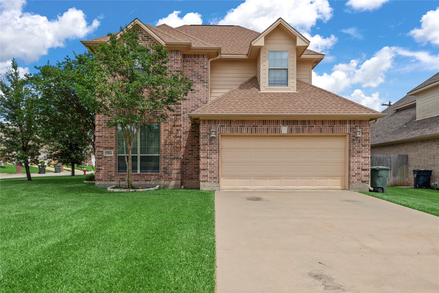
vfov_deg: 51.3
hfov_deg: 71.5
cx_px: 220
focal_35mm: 25
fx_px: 305
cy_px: 146
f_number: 7.1
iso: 100
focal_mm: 25
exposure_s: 1/320
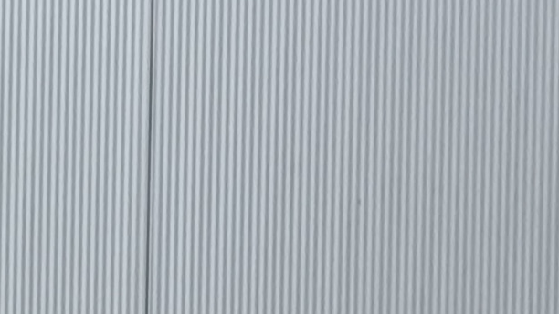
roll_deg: -0.4
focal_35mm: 298
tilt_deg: -0.6
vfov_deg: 4.0
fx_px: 4416
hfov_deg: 6.8
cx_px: -915
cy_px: 738
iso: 80
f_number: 1.78
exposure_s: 1/1116
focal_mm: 6.76
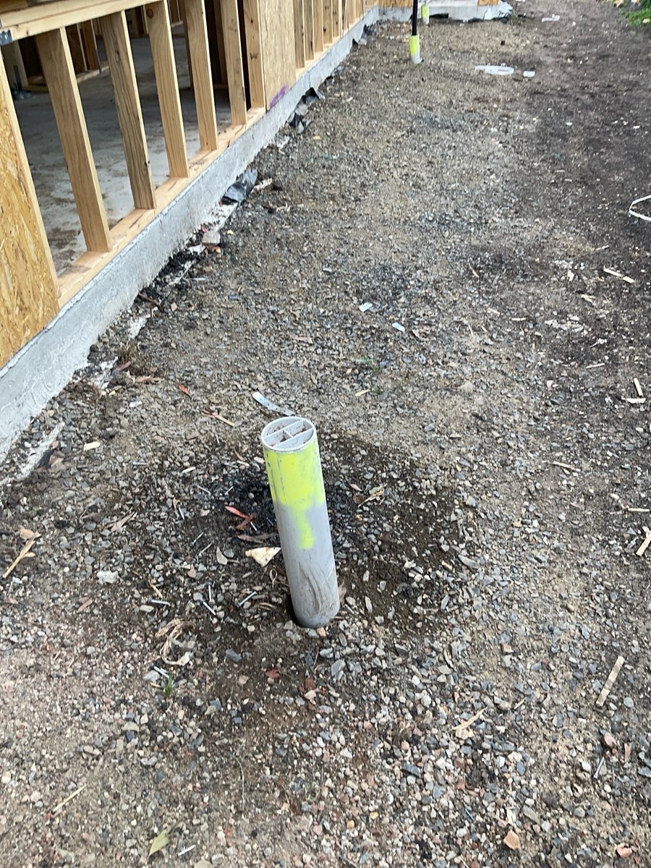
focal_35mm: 29
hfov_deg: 48.2
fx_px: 727
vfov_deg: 61.7
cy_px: 434
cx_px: 326
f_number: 1.8
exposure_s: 1/144
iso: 16
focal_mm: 3
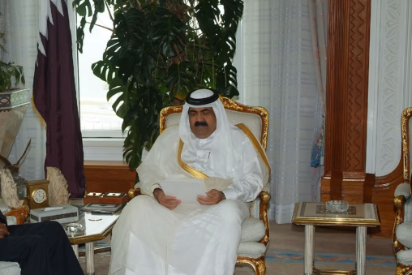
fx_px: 813
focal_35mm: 71
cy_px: 172
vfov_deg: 19.2
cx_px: 140
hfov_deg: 28.3
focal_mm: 31
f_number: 8
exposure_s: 1/125
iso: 400
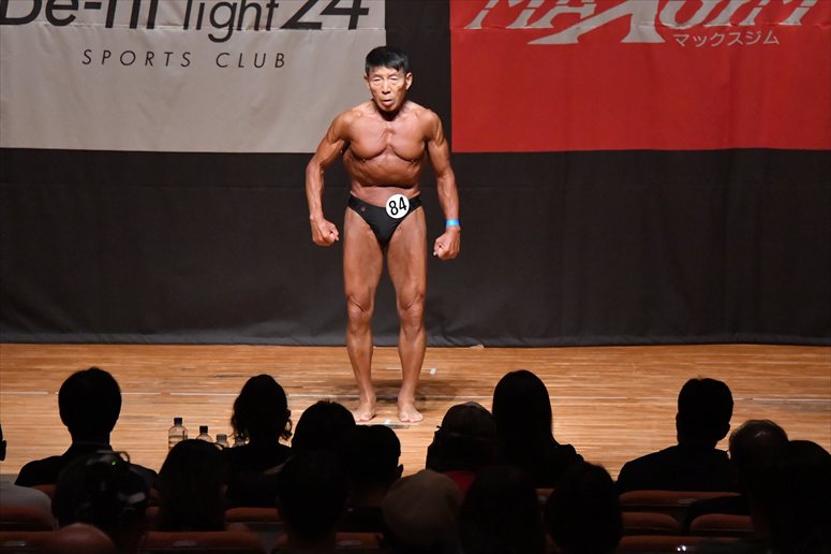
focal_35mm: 225
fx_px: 5191
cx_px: 416
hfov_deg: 9.2
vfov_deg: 6.1
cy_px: 277
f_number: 5.6
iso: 10000
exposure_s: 1/400
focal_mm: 150
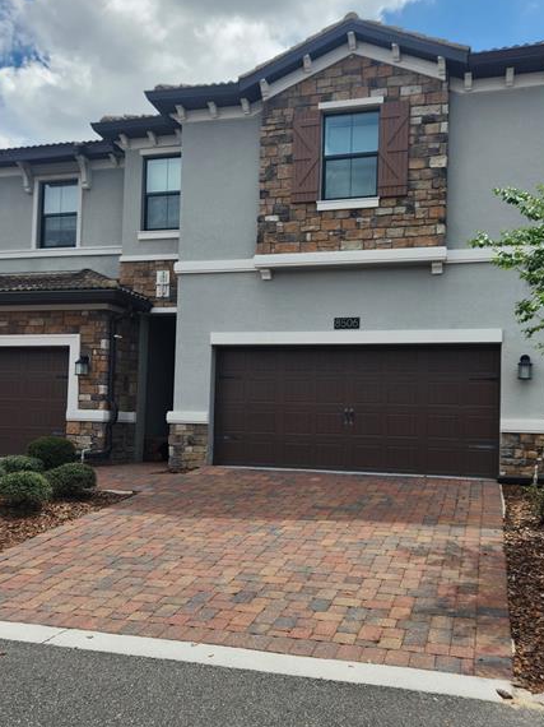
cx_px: 316
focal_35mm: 31
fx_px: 650
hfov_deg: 45.3
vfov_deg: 58.4
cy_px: 372
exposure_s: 1/1709
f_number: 1.8
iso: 20
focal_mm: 5.4
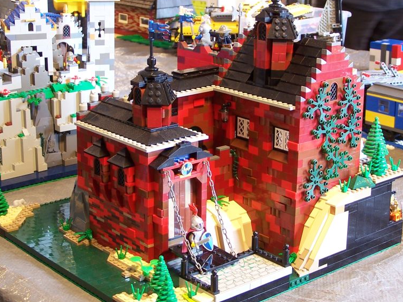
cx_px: 202
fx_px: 803
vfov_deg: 21.3
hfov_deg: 28.2
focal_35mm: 69
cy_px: 111
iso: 80
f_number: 3
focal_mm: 8.5
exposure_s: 1/3
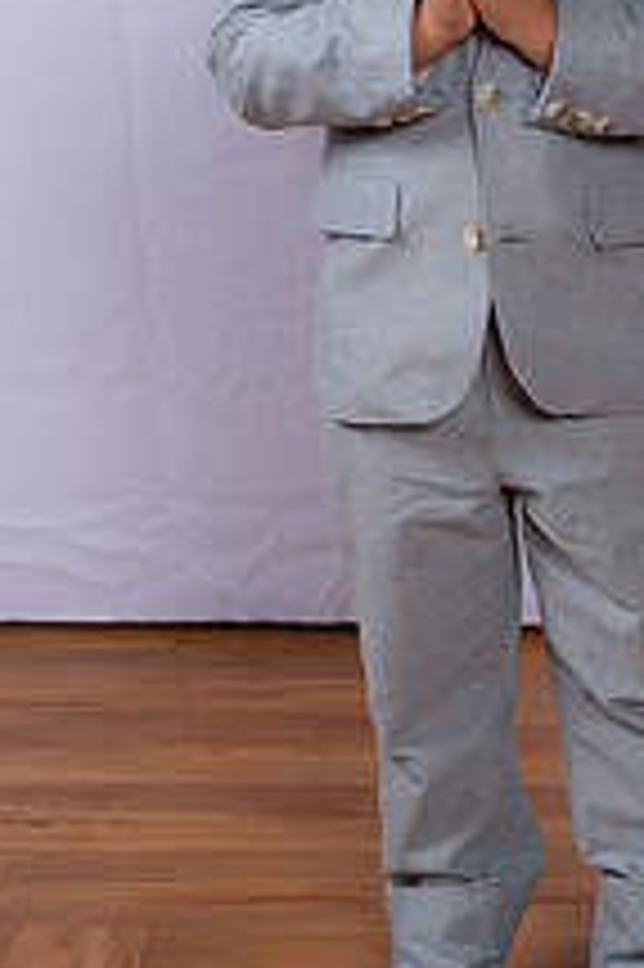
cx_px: 669
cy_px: 297
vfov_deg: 18.7
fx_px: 2929
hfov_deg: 12.4
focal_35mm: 109
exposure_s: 1/160
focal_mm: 52
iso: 250
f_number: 8
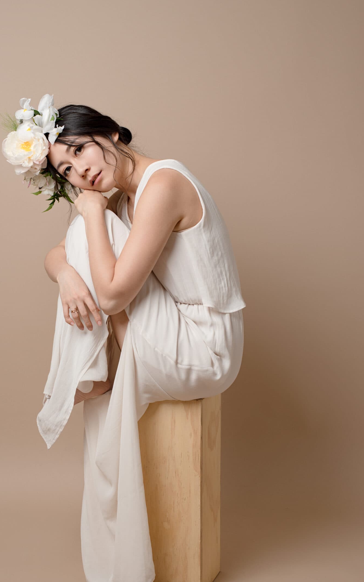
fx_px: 968
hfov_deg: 21.3
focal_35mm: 61
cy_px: 326
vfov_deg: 33.4
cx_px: 139
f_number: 7.1
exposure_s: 1/200
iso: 100
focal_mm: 50
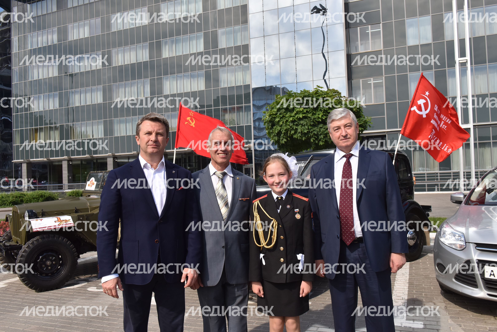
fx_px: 400
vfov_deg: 45.0
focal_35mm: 29
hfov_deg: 63.6
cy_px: 166
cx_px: 248
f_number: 9
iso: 500
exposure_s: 1/1000
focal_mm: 29
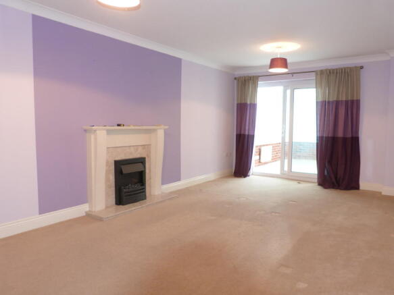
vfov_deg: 54.9
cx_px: 197
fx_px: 284
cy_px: 148
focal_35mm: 25
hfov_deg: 69.4
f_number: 2.8
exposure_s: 1/4
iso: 100
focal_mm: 4.5
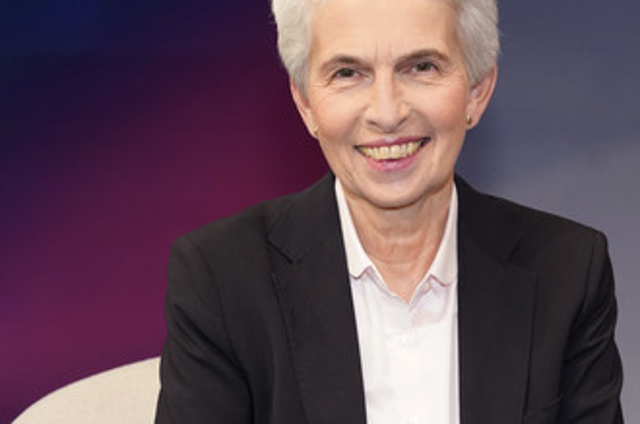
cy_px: 161
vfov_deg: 17.4
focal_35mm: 78
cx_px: 393
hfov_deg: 26.0
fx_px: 1385
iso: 2000
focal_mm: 57
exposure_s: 1/125
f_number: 5.6
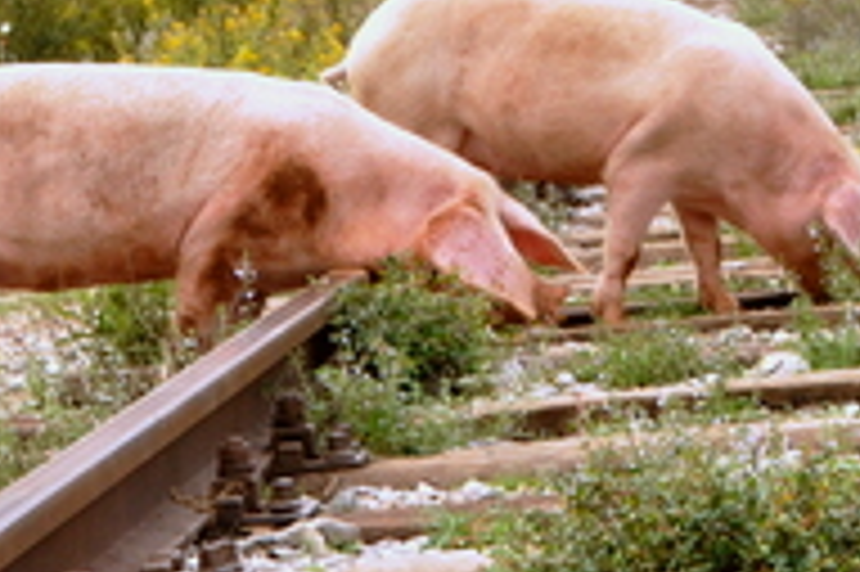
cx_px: 1162
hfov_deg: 10.5
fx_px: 4559
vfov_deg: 7.1
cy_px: -318
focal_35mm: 191
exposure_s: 1/125
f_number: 10
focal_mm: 38
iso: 400
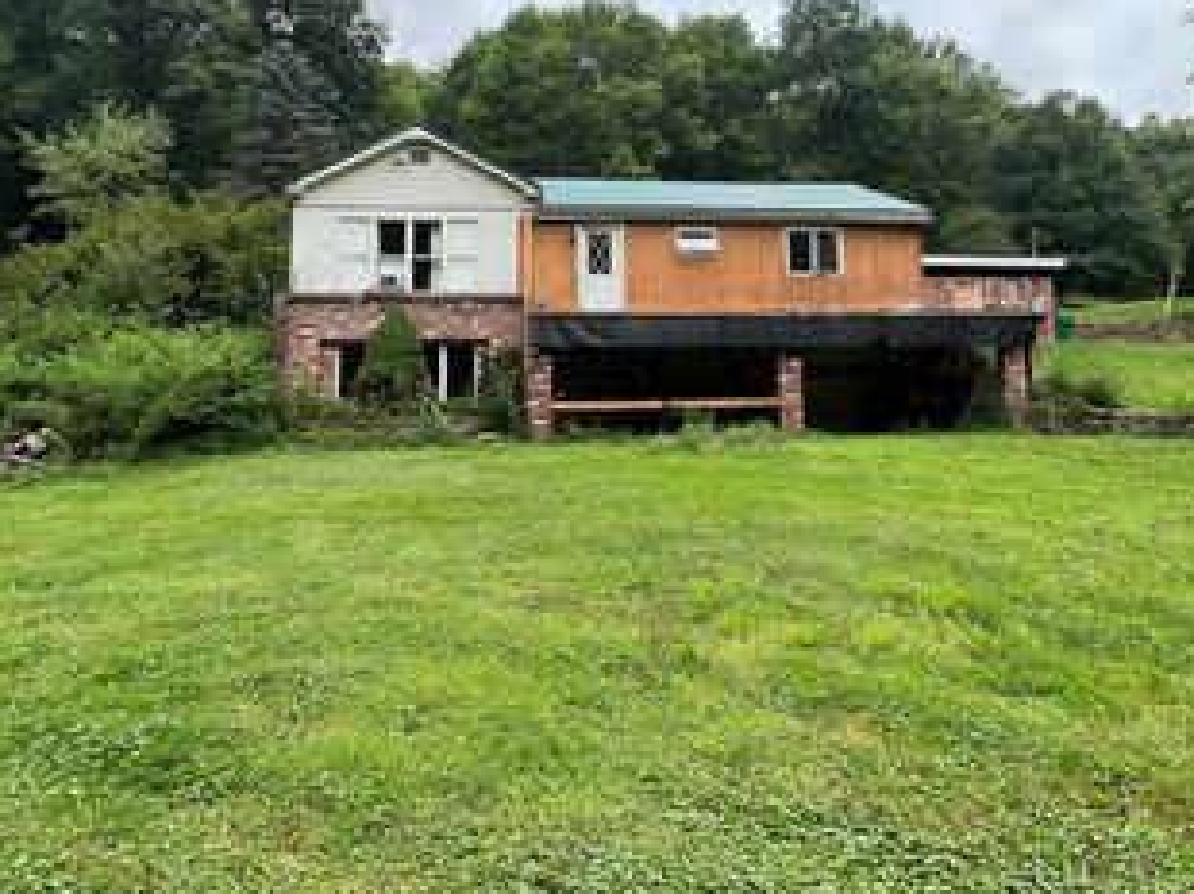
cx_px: 639
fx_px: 724
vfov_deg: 62.2
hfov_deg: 78.9
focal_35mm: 21
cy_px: 318
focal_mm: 1.57
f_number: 1.8
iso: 32
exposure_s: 1/573
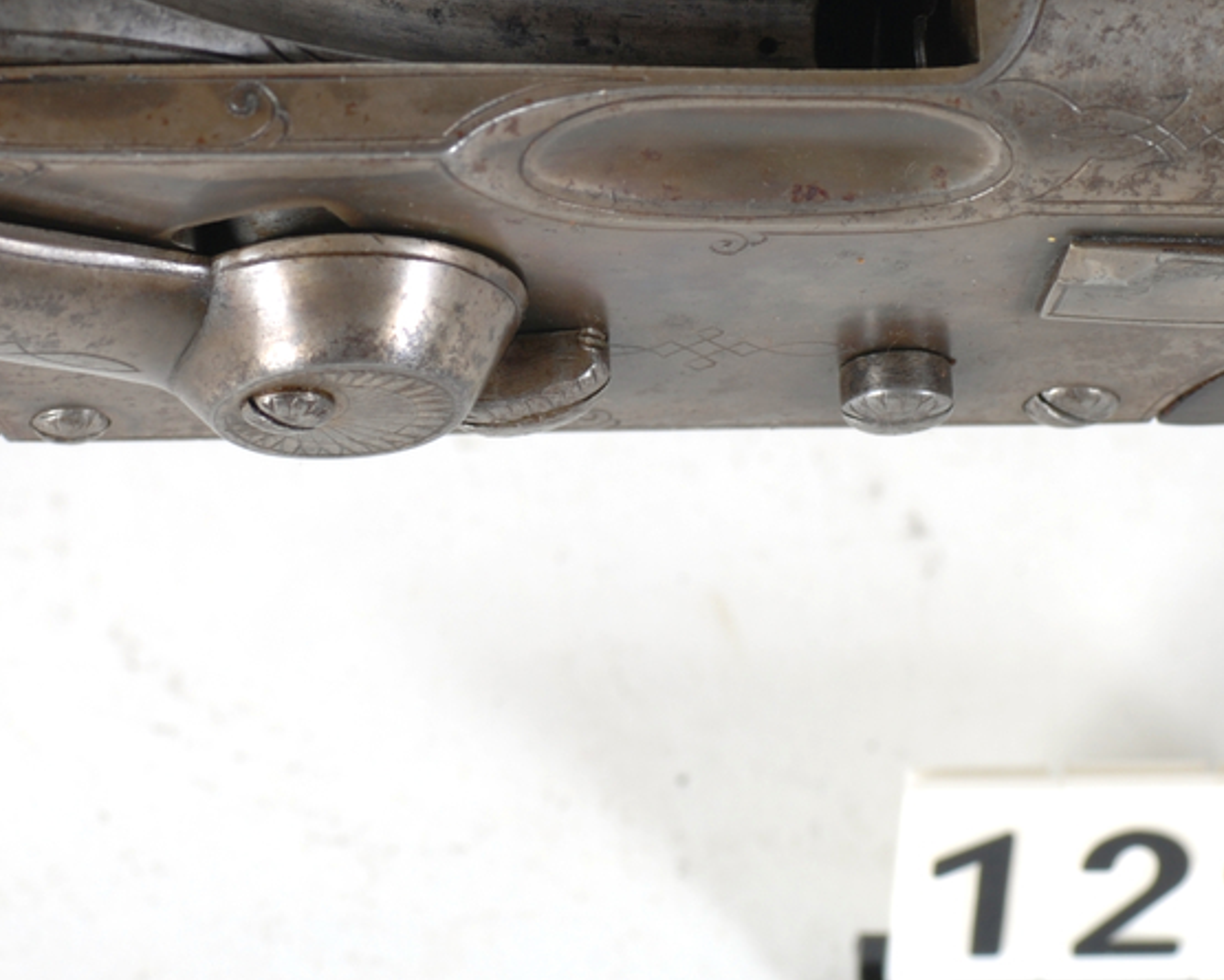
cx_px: 425
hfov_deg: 9.1
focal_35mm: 213
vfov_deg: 7.3
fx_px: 7717
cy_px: 246
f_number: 9
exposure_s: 1/60
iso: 100
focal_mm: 70
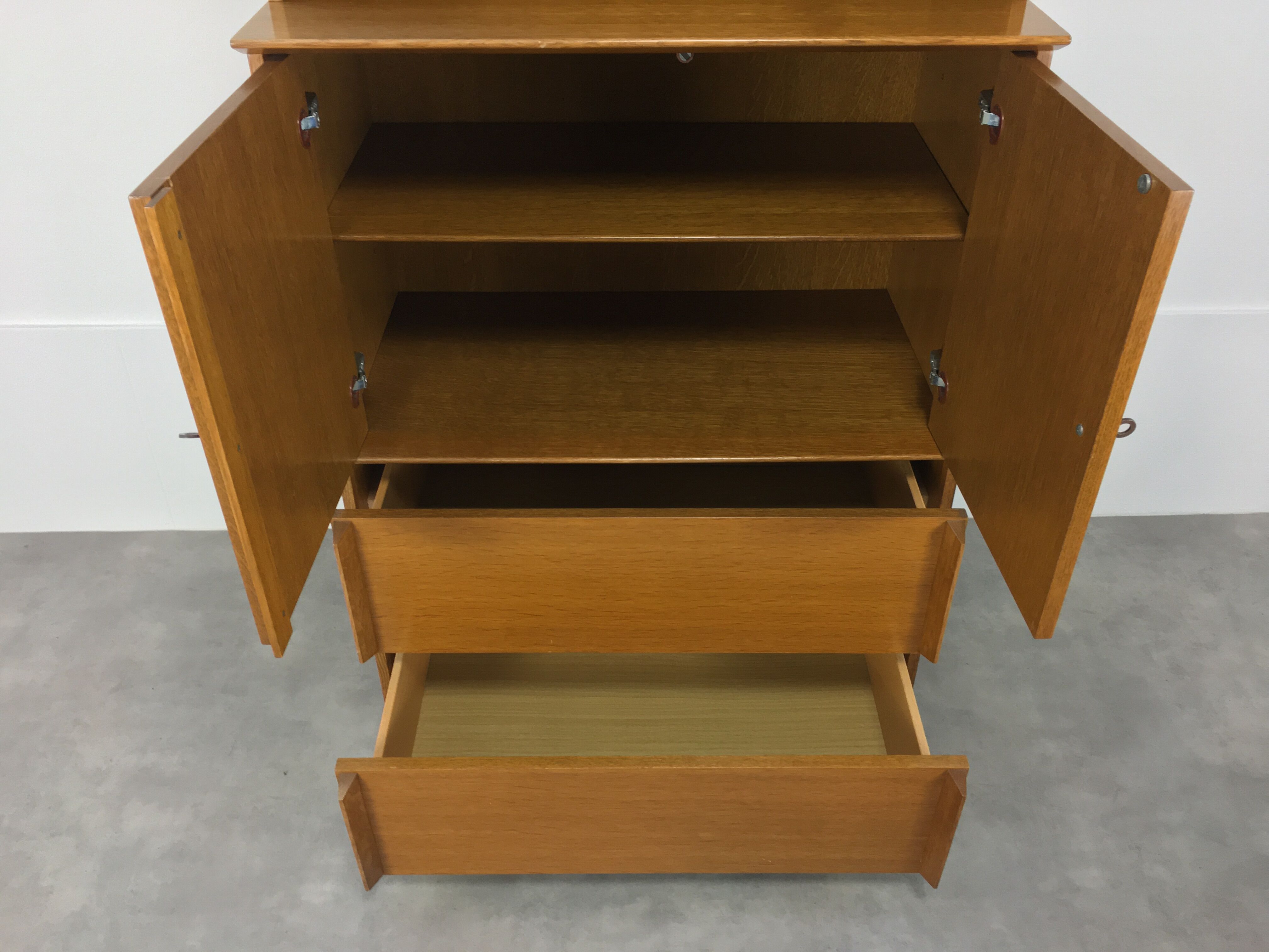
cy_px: 476
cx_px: 634
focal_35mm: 29
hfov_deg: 61.7
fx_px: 1063
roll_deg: -0.4
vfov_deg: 48.2
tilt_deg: -35.8
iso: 100
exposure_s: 1/30
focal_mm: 4.15
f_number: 2.2
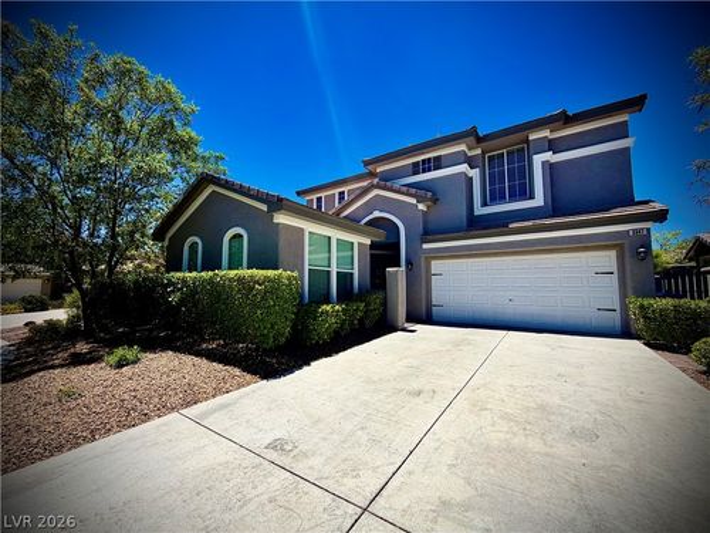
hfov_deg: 102.1
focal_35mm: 14
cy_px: 266
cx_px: 355
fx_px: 287
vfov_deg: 85.7
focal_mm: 2.22
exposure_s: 1/1167
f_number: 2.2
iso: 20
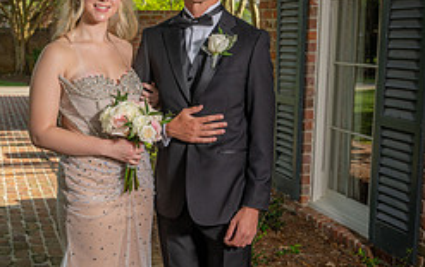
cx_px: 169
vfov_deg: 20.3
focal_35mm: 64
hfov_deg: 31.9
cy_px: 176
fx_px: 742
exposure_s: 1/160
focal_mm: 34.5
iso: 100
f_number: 5.6
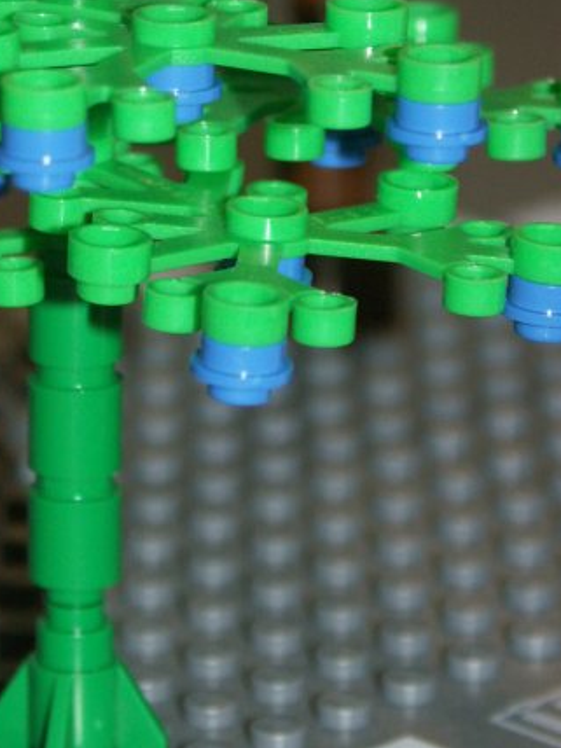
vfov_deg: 6.0
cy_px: 217
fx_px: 7088
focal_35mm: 328
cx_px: 30
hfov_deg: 4.5
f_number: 3.2
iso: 160
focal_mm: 34.87
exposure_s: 1/125
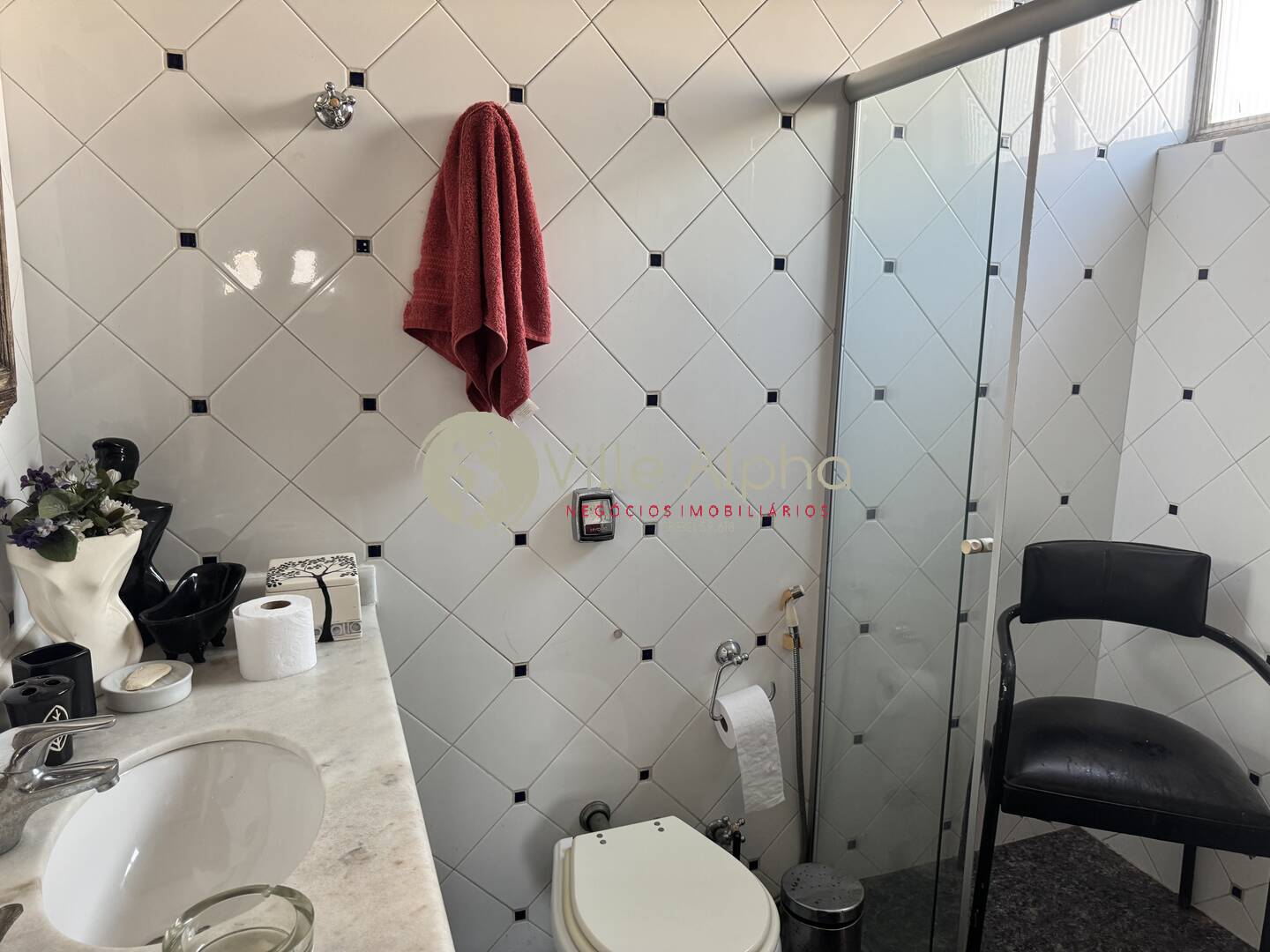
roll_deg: -0.2
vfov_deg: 56.8
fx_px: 881
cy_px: 476
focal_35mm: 24
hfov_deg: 71.6
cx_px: 635
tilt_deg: -10.1
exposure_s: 1/117
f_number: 1.78
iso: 200
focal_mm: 6.76
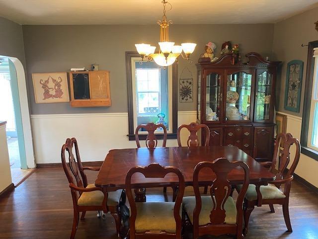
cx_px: 159
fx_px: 239
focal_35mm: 26
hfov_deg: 67.3
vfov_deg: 53.1
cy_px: 120
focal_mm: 4.25
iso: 200
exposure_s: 1/60
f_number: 1.8
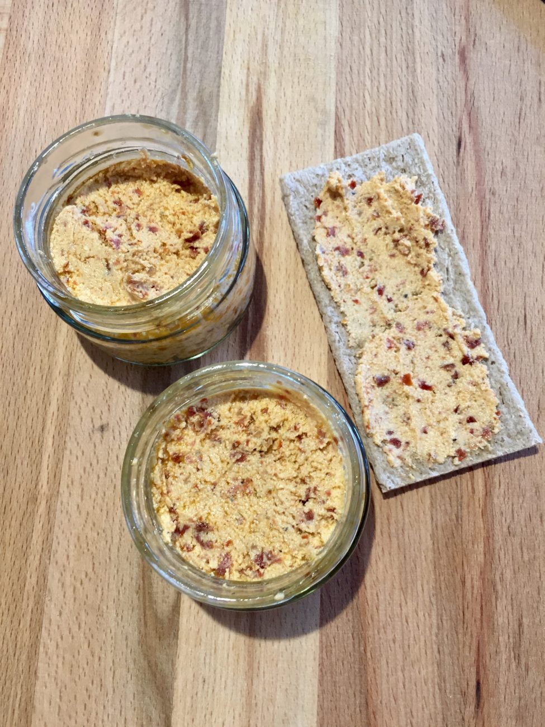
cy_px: 364
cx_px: 272
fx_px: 609
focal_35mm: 29
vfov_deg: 61.7
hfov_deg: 48.2
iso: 125
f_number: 2.2
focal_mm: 4.15
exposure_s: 1/33
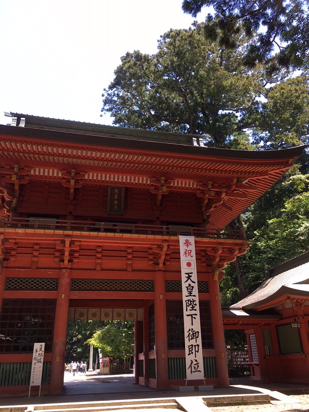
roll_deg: +2.3
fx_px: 345
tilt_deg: +23.7
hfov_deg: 48.2
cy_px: 206
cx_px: 154
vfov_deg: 61.7
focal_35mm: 29
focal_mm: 4.15
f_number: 2.2
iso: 25
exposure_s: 1/208
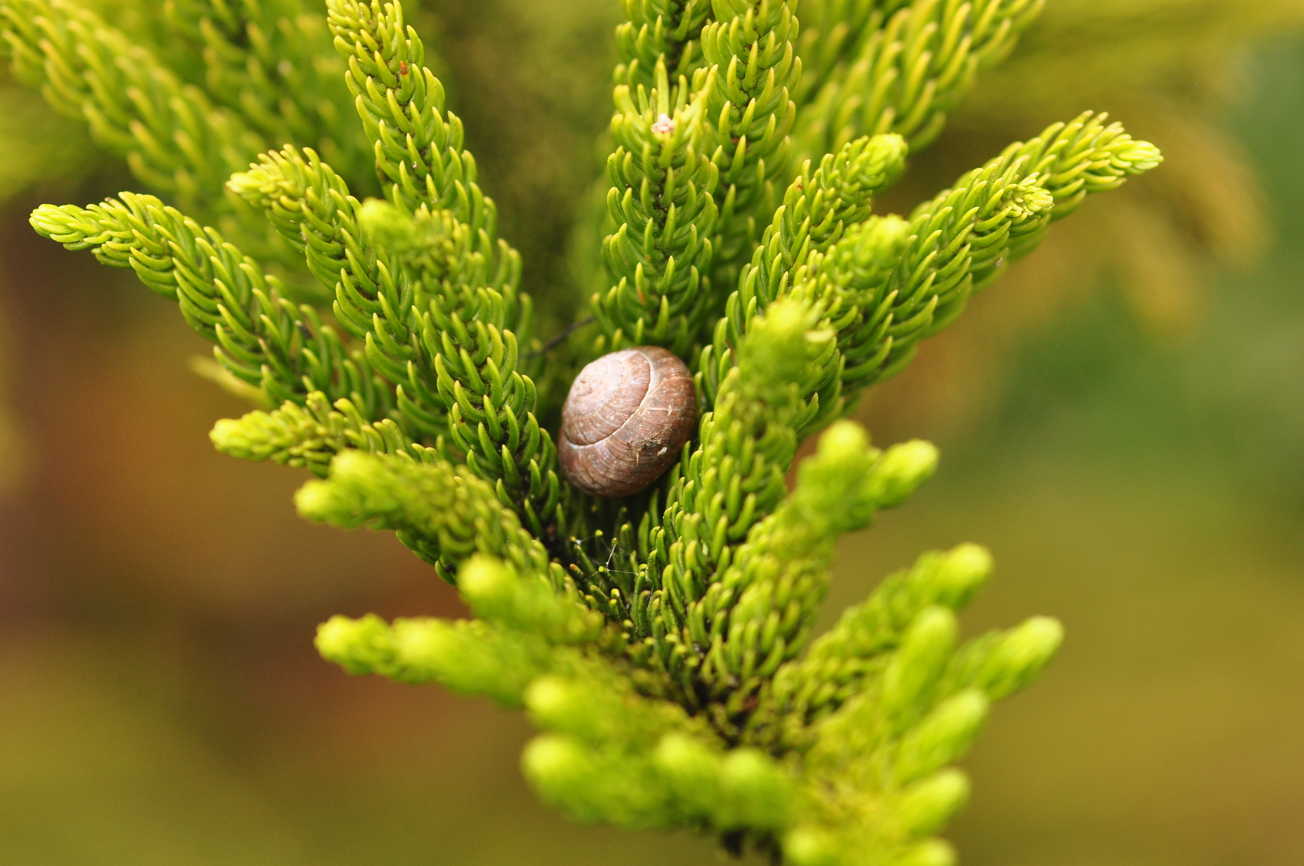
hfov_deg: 13.1
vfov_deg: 8.7
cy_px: 433
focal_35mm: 158
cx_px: 652
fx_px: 5698
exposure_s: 1/320
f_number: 5.6
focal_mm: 105
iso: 320
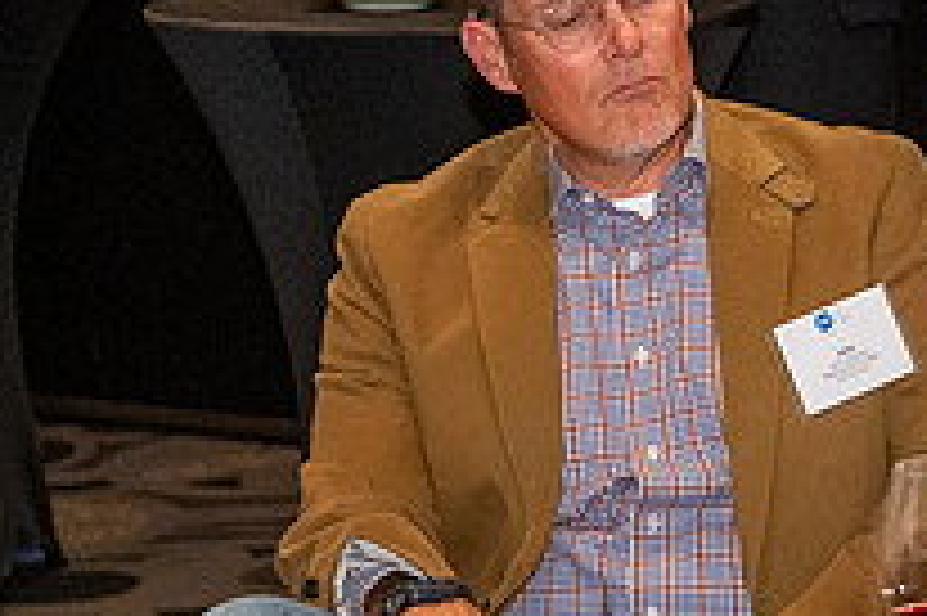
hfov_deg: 14.2
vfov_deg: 9.9
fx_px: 3551
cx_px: 1220
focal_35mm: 138
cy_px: 108
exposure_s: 1/60
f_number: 4
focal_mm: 49
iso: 5000
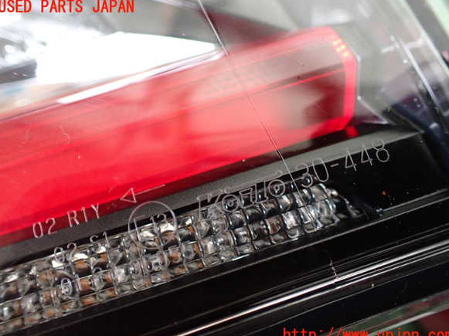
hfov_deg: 58.4
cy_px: 171
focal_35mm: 31
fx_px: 402
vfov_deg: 45.4
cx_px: 226
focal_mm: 5.4
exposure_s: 1/125
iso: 800
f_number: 2.3
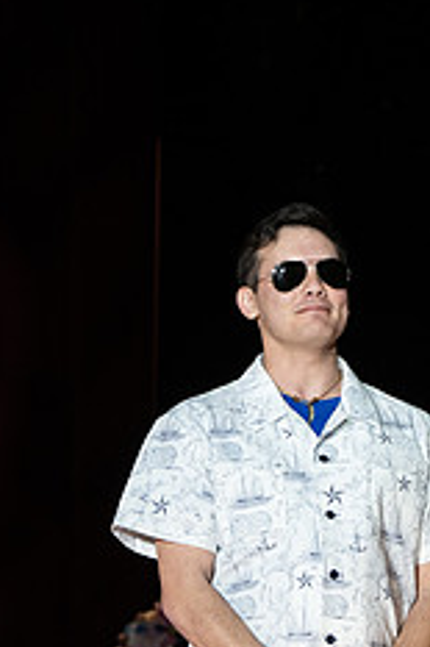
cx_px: 435
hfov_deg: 5.5
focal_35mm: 250
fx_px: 4485
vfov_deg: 8.2
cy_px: 615
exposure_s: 1/320
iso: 1000
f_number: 5.6
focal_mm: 82
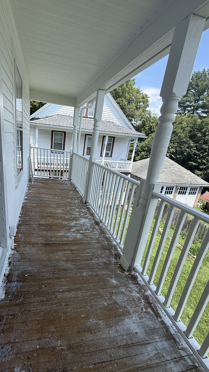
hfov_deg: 65.8
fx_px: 158
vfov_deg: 99.4
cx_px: 75
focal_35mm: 16
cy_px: 188
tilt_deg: -17.3
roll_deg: -5.9
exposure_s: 1/486
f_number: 2.2
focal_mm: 2.22
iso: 50
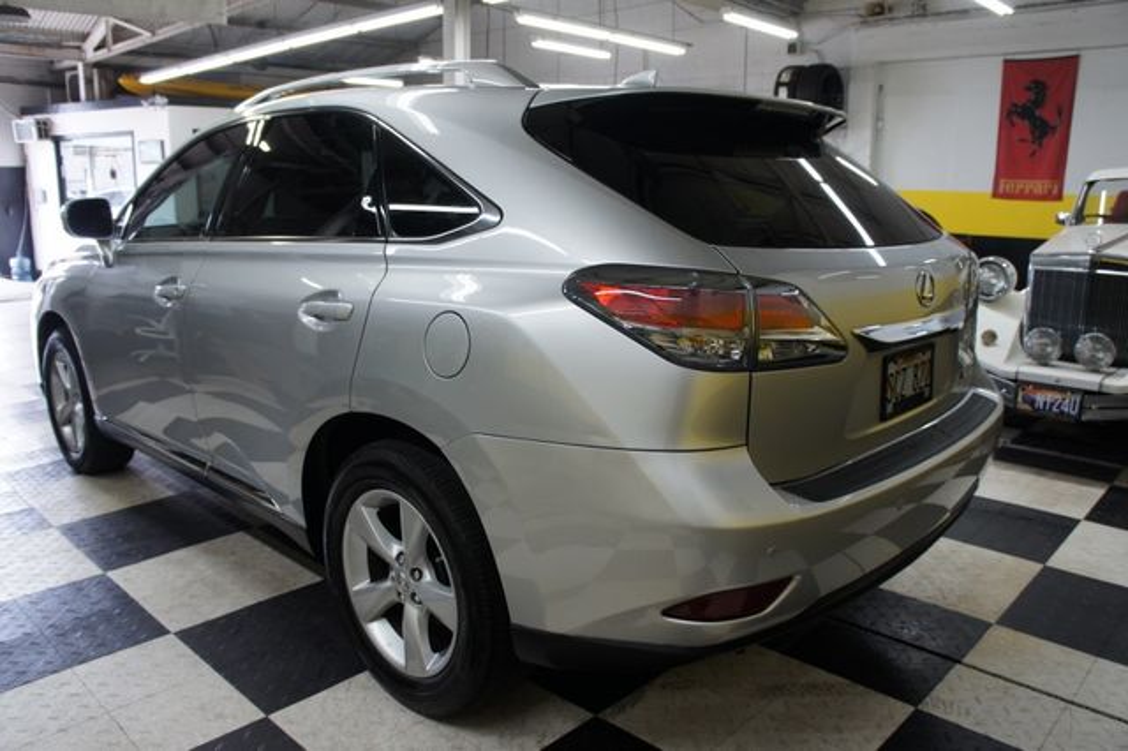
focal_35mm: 27
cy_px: 376
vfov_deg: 47.9
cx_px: 564
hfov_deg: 67.4
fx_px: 846
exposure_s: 1/30
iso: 200
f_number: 4
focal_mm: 18
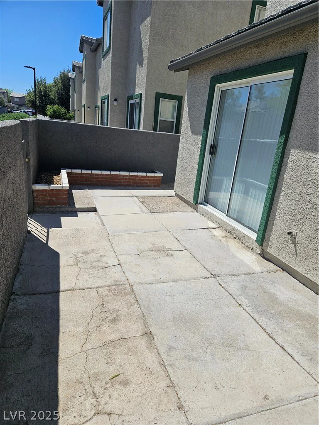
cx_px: 160
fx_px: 283
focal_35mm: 23
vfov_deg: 73.9
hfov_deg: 58.9
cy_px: 212
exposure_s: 1/3151
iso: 25
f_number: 1.8
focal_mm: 5.4
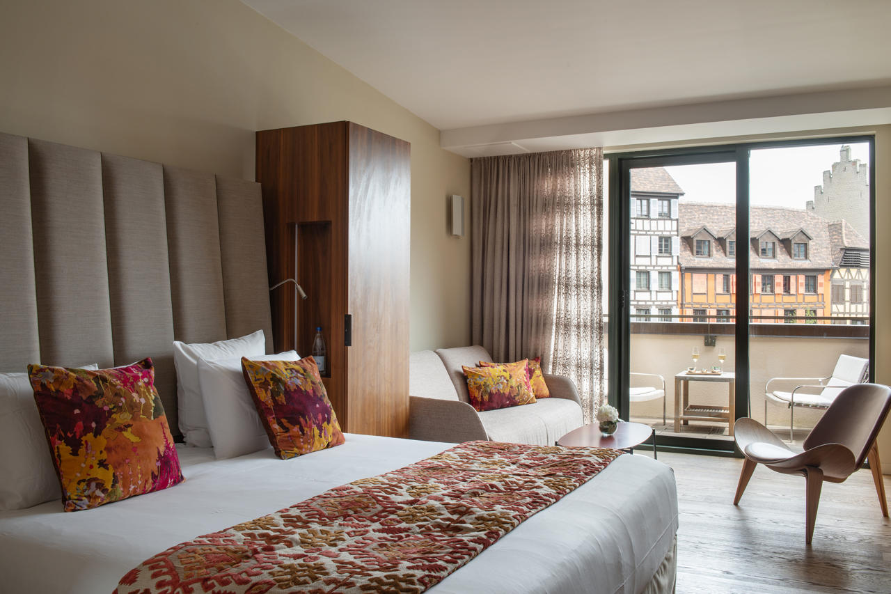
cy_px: 297
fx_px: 792
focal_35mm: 32
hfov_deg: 58.7
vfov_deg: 41.1
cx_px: 446
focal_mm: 32
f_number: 16
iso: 200
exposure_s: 1/3
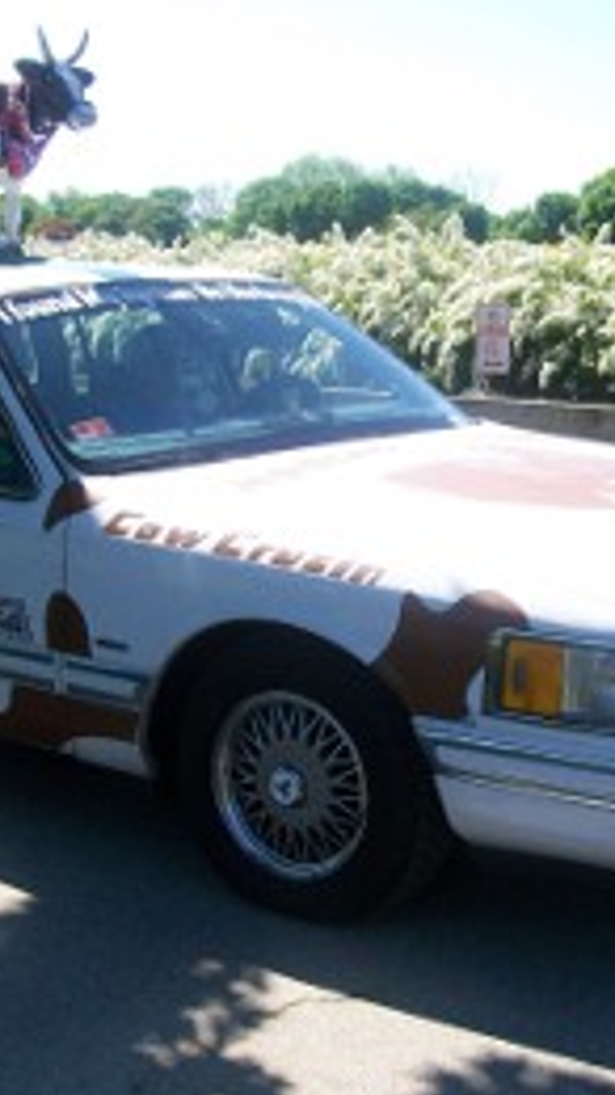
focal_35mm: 57
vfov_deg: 36.6
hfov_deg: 21.0
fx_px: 1655
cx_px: 227
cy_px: 585
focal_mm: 6
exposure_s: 1/640
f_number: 2.7
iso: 64
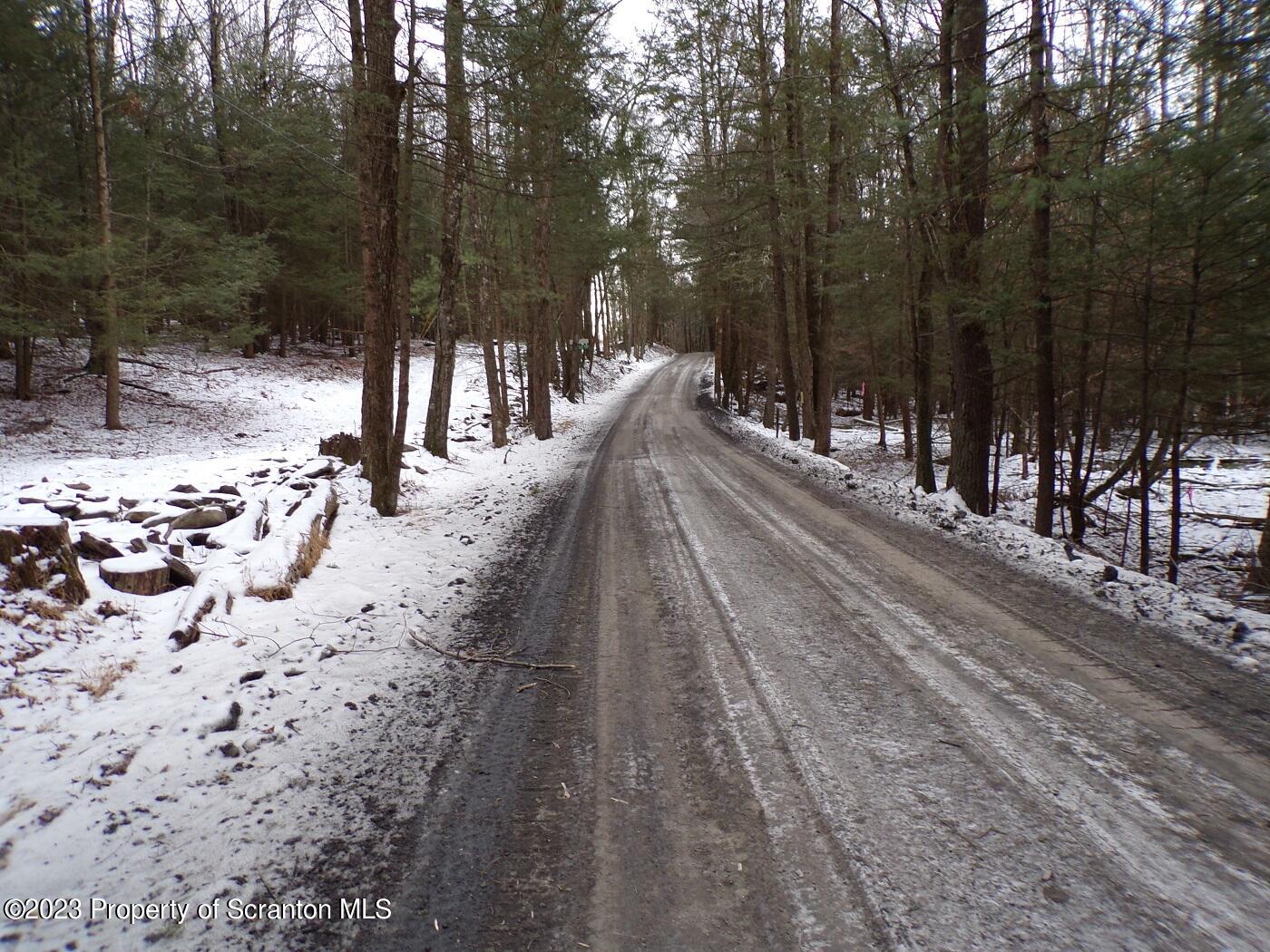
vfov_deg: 56.8
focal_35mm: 24
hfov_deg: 71.6
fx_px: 881
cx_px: 635
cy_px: 476
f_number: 3
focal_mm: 4.3
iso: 100
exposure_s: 1/58
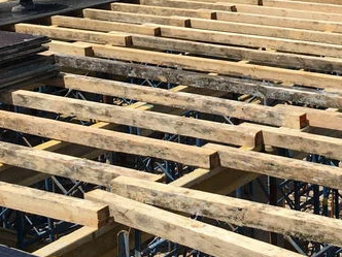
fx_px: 869
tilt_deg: -6.3
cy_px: -3
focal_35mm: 88
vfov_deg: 16.4
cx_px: 253
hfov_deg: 22.1
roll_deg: +1.3
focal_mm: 4.15
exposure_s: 1/1709
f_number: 2.2
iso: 25
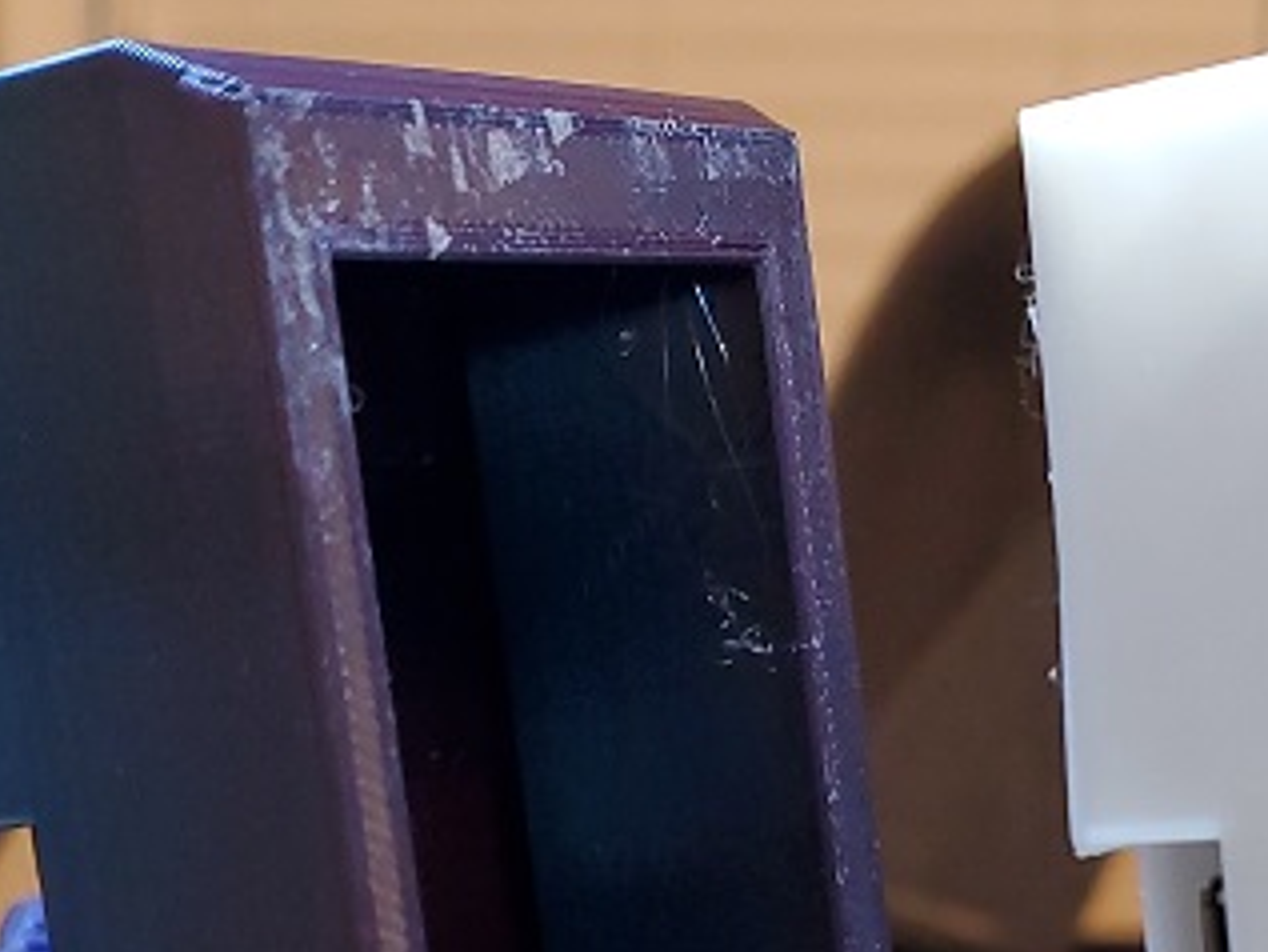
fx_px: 3005
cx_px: 676
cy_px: 956
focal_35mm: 82
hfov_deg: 23.8
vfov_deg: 17.6
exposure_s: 1/40
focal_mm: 4.3
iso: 250
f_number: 1.5
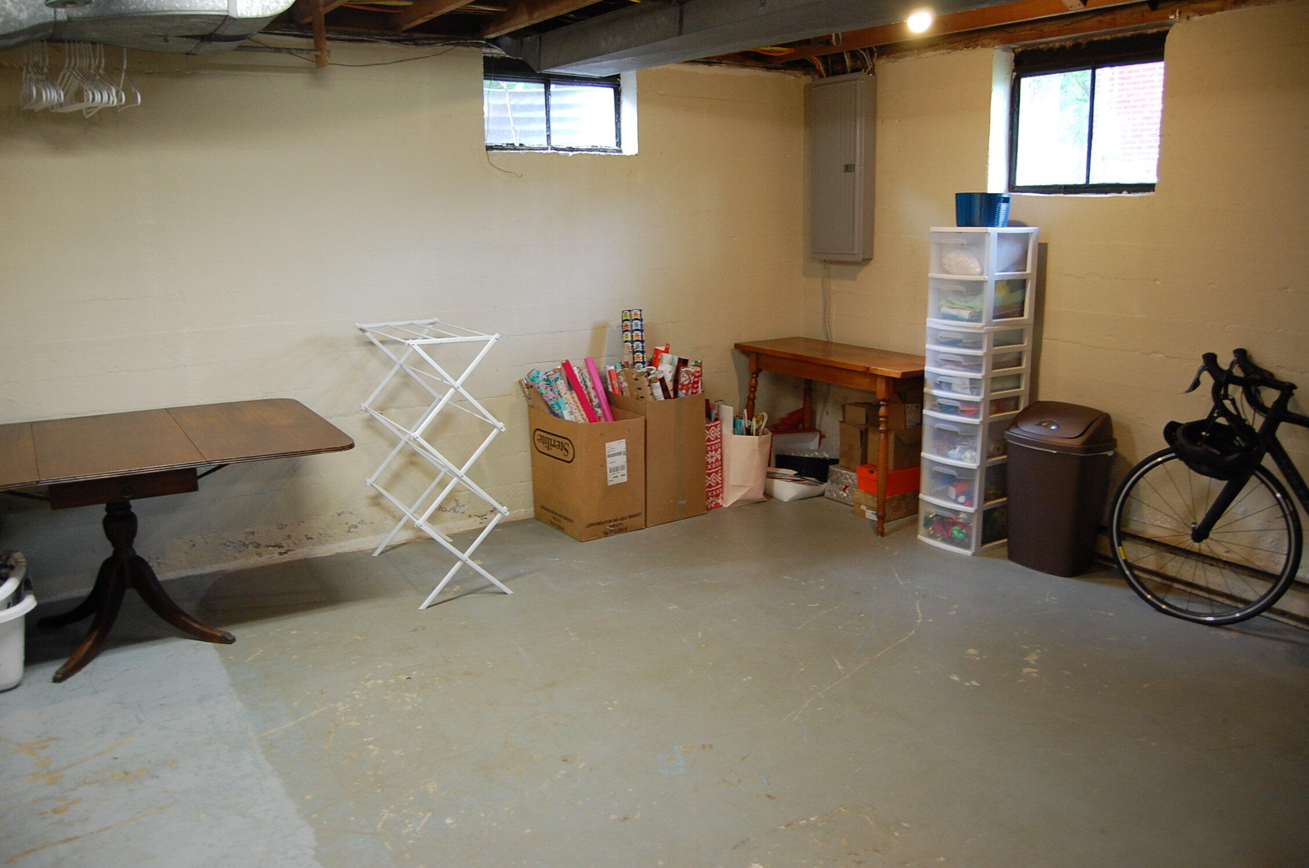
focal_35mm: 27
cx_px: 654
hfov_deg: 67.5
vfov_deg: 47.8
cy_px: 434
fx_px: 980
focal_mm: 18
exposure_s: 1/30
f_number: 3.5
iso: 640
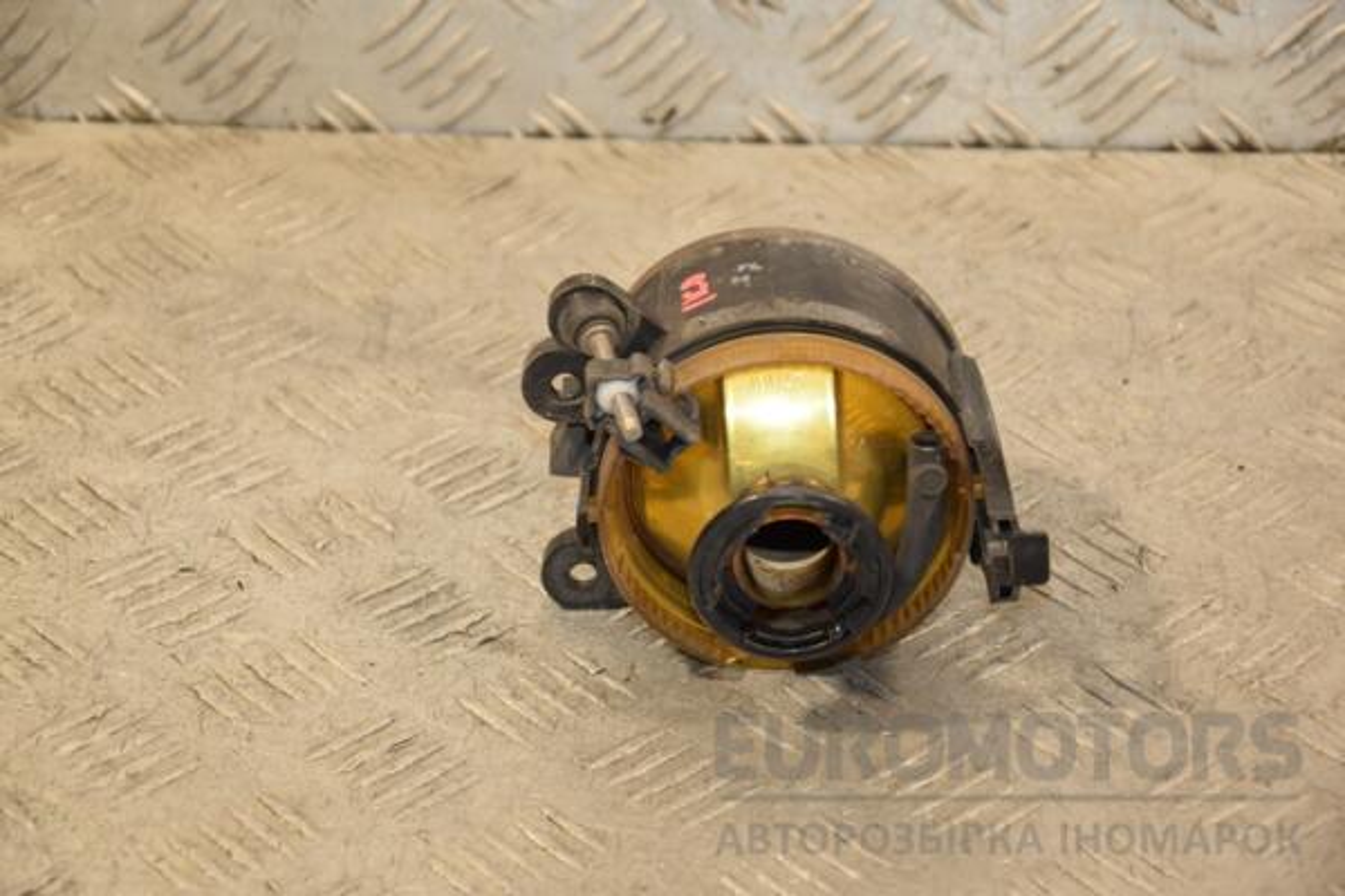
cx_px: 672
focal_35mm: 120
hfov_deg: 17.1
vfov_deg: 11.4
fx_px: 4483
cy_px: 448
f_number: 5.3
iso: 800
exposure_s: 1/125
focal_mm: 80
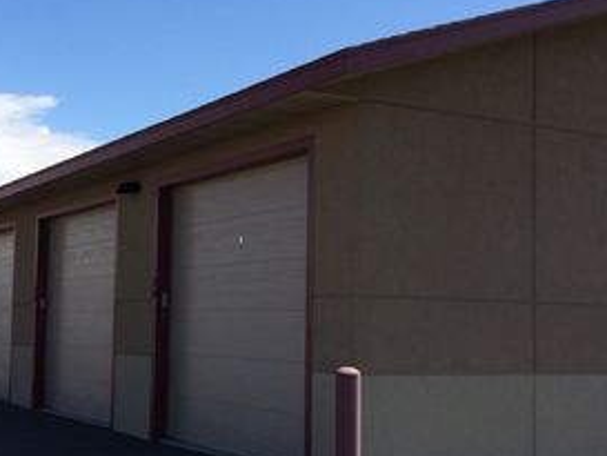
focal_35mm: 55
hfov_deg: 34.2
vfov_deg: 26.5
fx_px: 965
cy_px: 277
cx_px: 149
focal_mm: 4.12
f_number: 2.2
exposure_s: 1/2160
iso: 40
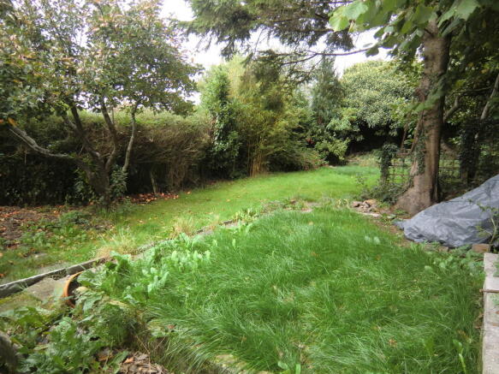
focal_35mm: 24
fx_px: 346
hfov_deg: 71.6
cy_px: 187
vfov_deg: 56.8
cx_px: 250
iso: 100
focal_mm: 4.3
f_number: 3.2
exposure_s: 1/60
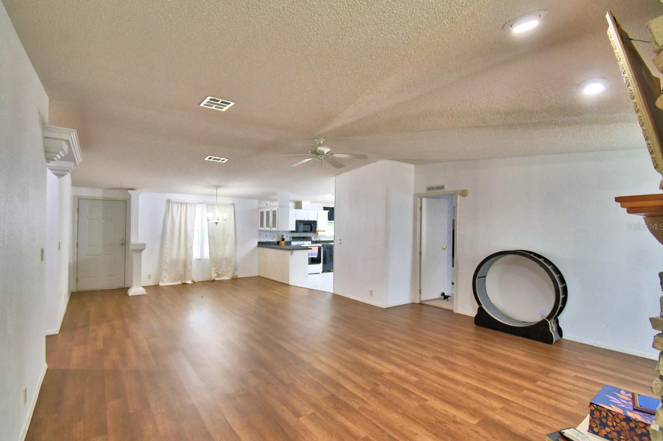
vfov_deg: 73.7
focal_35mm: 16
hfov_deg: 96.7
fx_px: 295
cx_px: 312
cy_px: 226
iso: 500
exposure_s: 1/30
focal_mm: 10
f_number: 4.5
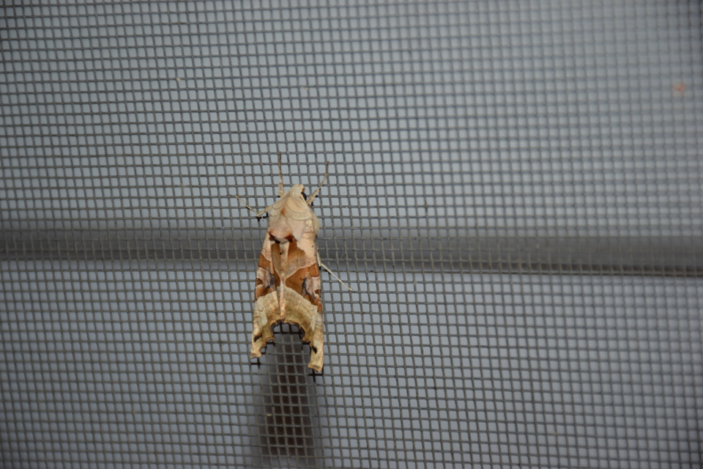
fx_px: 3573
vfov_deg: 7.5
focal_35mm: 183
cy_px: 234
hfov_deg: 11.2
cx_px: 352
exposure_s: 1/60
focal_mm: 122
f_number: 5.6
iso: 400
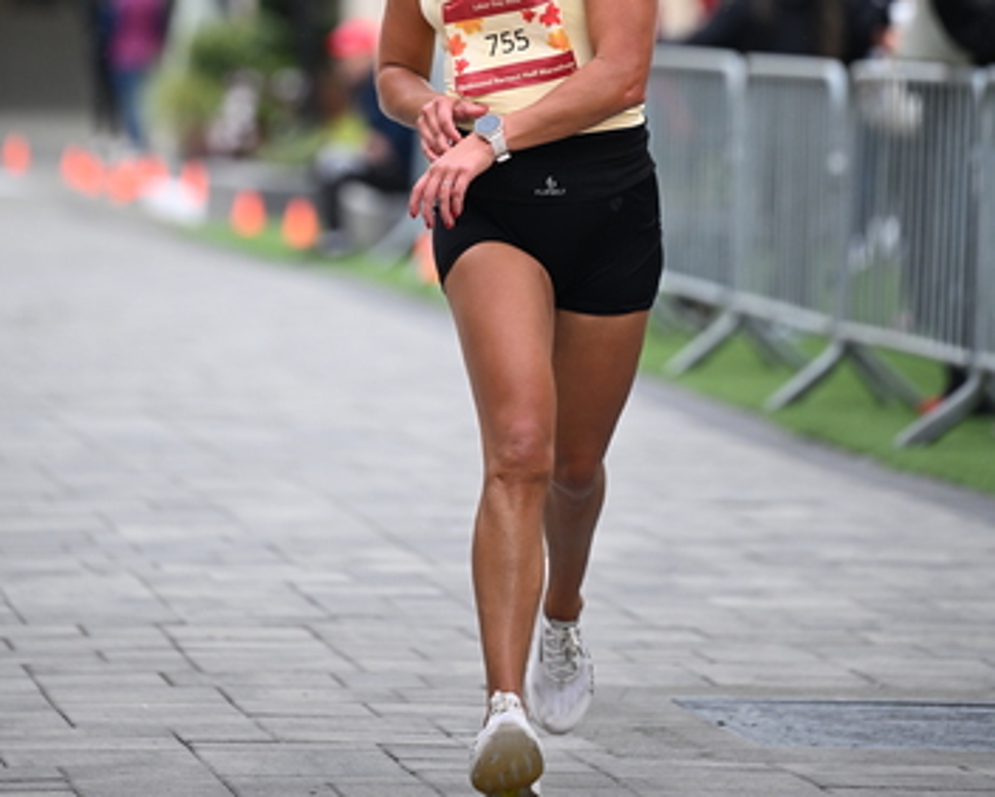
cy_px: 34
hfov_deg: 7.1
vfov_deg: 5.7
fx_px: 7985
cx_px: 502
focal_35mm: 271
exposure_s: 1/1600
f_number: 2.8
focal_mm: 185
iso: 1000
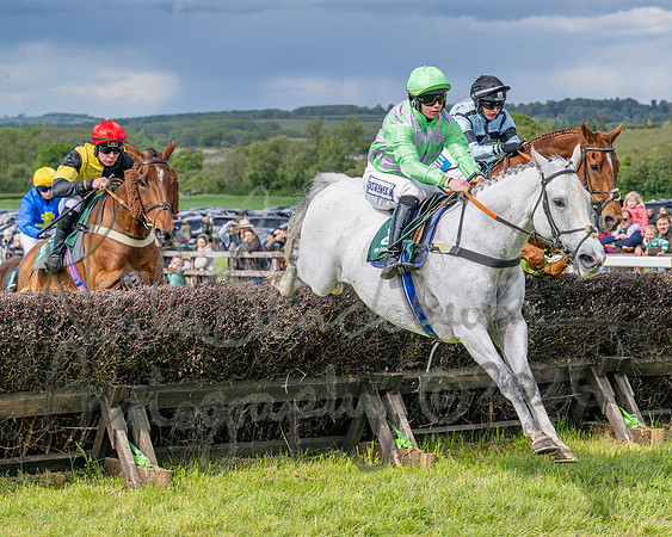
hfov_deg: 17.6
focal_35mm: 109
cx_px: 418
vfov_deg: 14.1
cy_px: 169
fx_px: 2167
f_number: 5
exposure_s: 1/2500
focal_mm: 70
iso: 400
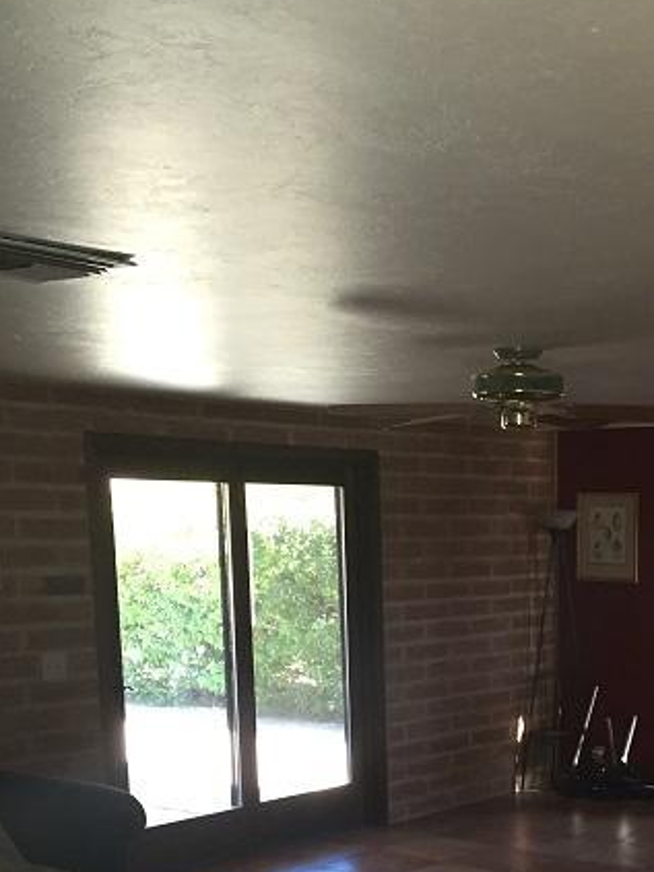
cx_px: 547
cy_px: 779
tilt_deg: -10.5
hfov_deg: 25.5
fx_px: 1411
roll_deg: -1.0
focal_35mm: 56
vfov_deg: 32.7
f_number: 2.2
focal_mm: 4.15
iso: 50
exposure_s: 1/30
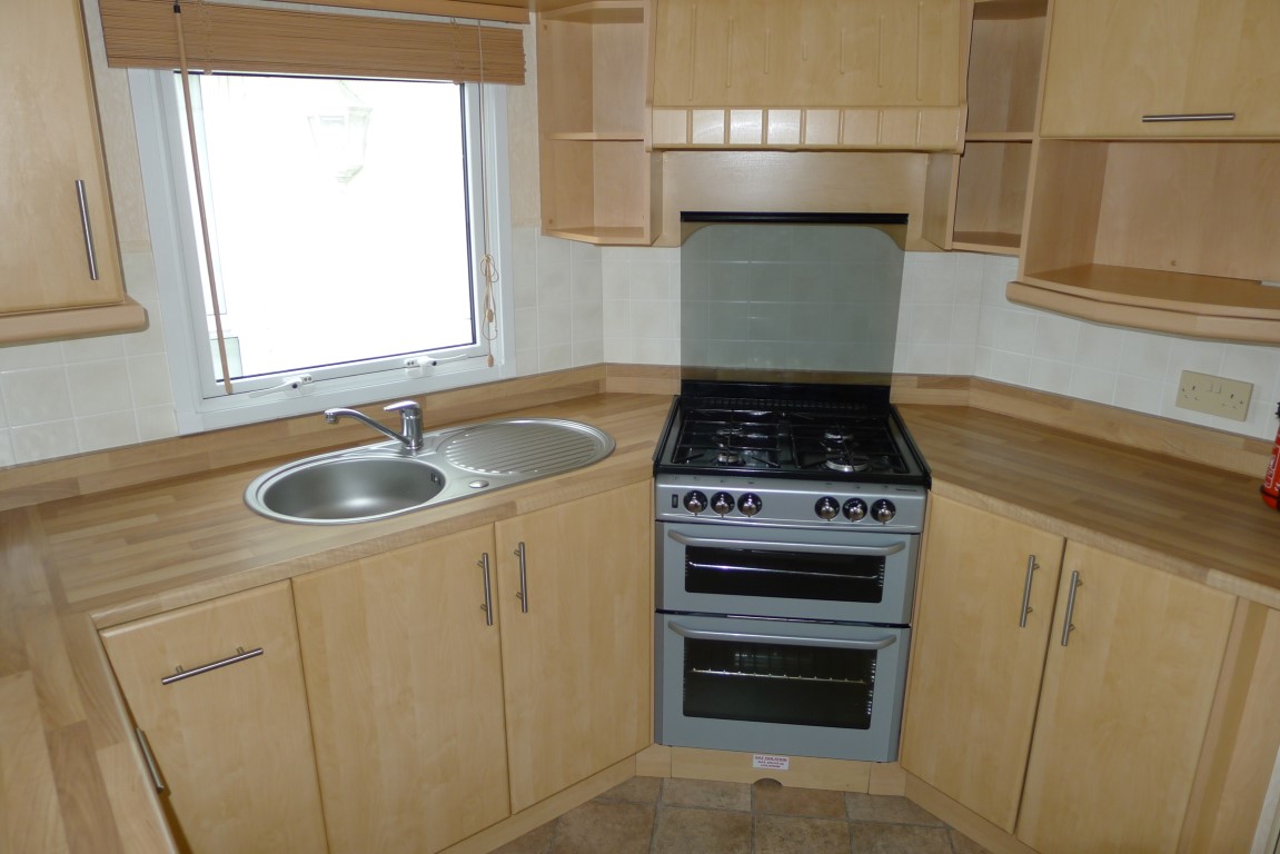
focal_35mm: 24
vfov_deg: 53.2
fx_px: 853
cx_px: 640
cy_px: 427
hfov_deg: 73.7
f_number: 2
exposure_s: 1/60
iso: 100
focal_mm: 5.1
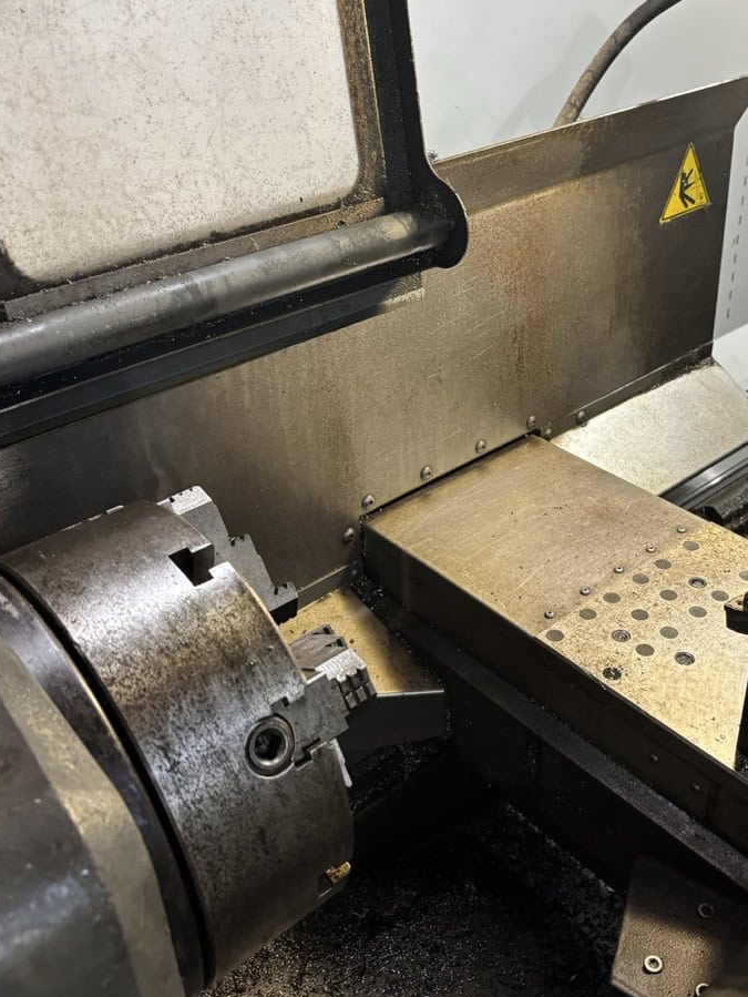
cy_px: 452
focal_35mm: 37
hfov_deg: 38.5
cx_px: 455
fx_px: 1065
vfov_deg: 50.1
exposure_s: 1/60
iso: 250
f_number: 1.6
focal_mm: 6
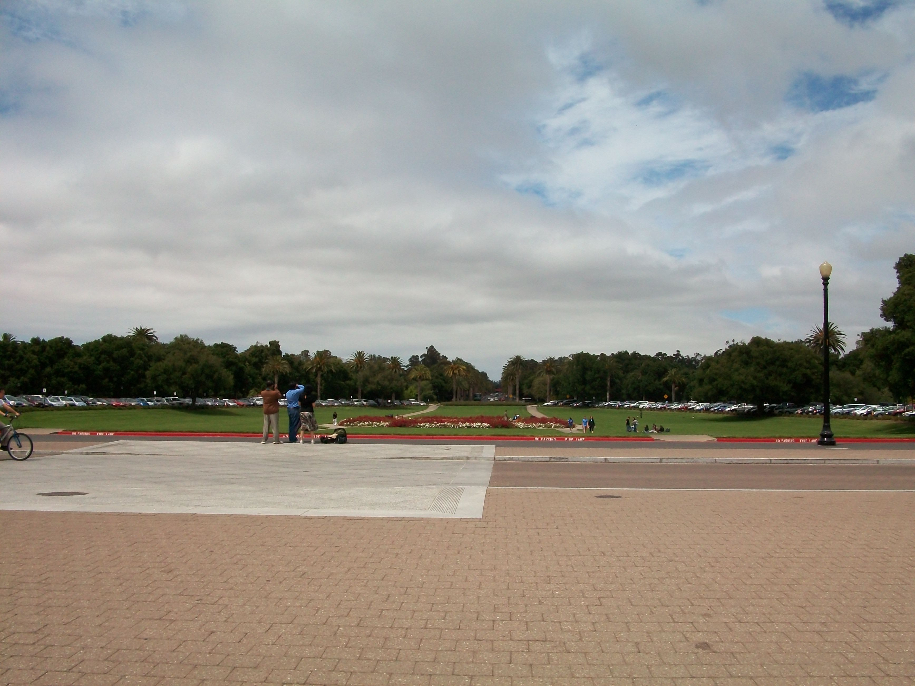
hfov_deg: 54.0
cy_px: 343
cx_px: 458
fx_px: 899
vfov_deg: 41.8
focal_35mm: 34
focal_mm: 5.7
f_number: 5.5
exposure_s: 1/800
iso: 80
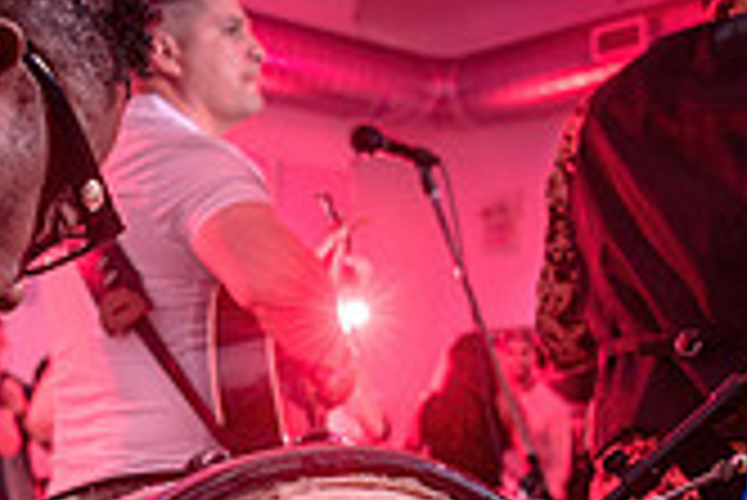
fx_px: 1744
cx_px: 333
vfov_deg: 16.1
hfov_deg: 24.2
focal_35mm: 84
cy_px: 466
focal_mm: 24
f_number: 3.5
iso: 400
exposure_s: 1/60
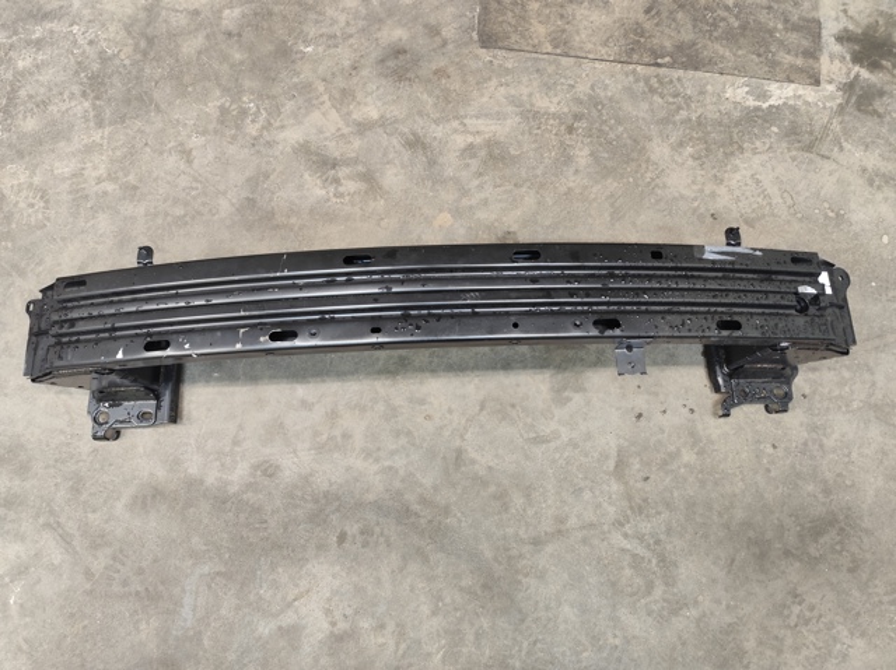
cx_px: 448
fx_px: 595
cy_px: 335
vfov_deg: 58.8
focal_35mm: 23
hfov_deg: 74.0
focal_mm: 6.19
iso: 800
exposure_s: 1/50
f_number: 1.65
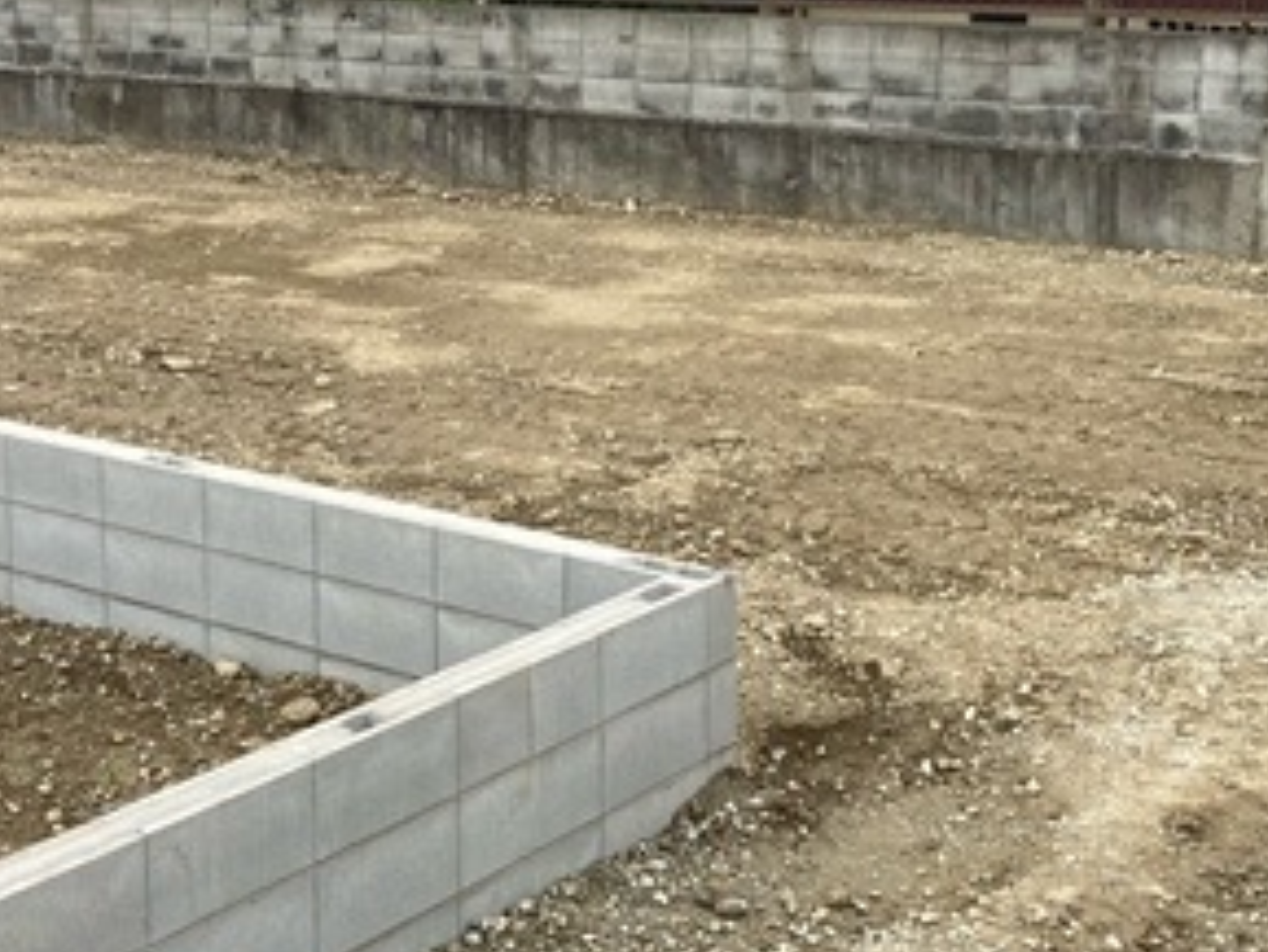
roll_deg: -1.8
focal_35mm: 62
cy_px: 241
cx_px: 588
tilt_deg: -7.9
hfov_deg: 31.2
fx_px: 2272
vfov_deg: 23.4
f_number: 1.8
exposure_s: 1/326
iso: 20
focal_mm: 3.99
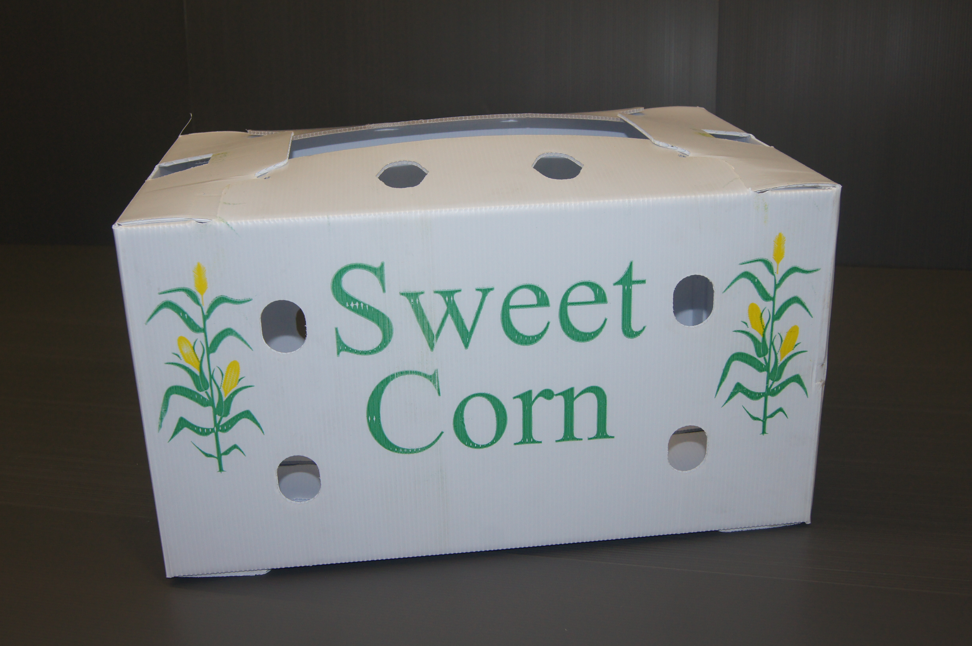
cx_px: 486
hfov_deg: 49.6
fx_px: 1052
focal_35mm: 39
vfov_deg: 34.1
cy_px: 323
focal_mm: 26
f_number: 5.6
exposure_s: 1/60
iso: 400
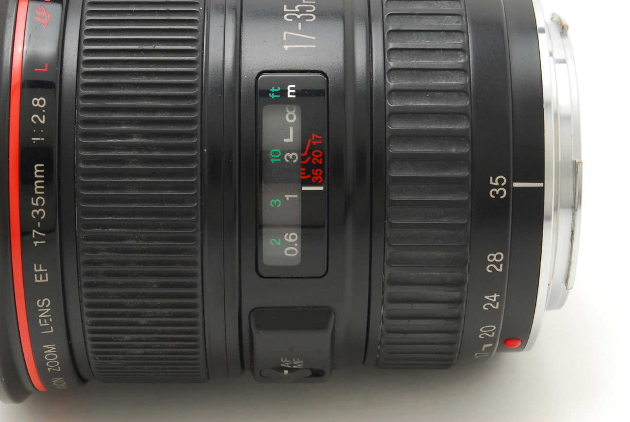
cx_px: 245
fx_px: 1781
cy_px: 168
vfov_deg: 13.5
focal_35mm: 102
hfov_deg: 20.0
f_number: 18
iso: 400
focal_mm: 55
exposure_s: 1/125
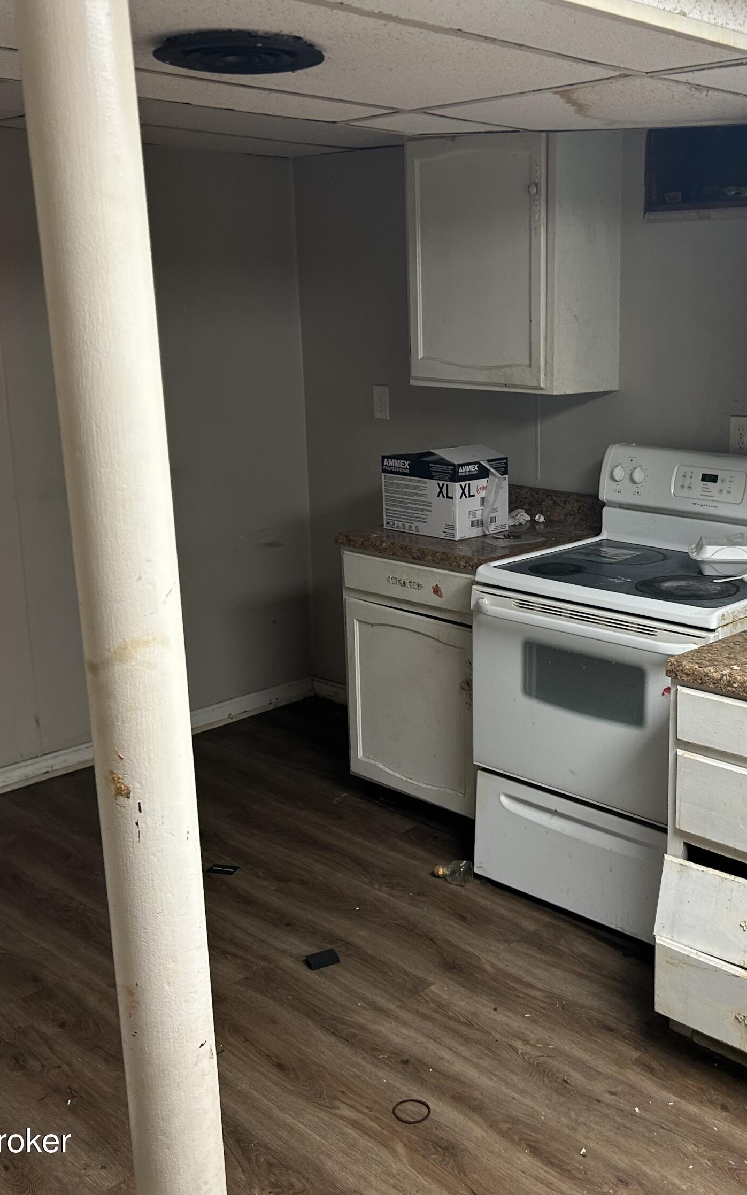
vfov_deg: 52.7
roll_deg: +0.5
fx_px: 1205
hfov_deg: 33.8
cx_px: 557
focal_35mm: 37
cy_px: 594
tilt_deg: -13.7
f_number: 1.5
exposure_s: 1/60
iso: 100
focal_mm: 5.7
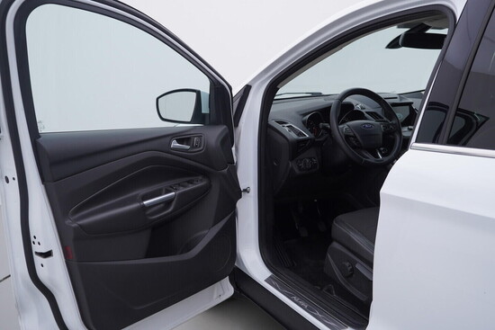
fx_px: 495
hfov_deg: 53.1
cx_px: 248
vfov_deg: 36.9
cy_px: 165
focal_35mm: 36
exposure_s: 1/80
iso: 125
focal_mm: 24
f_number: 4
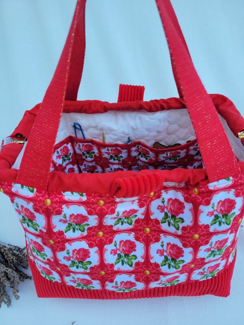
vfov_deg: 67.3
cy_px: 162
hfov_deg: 53.1
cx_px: 122
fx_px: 244
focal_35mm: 26
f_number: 1.8
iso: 50
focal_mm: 5.4
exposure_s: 1/120
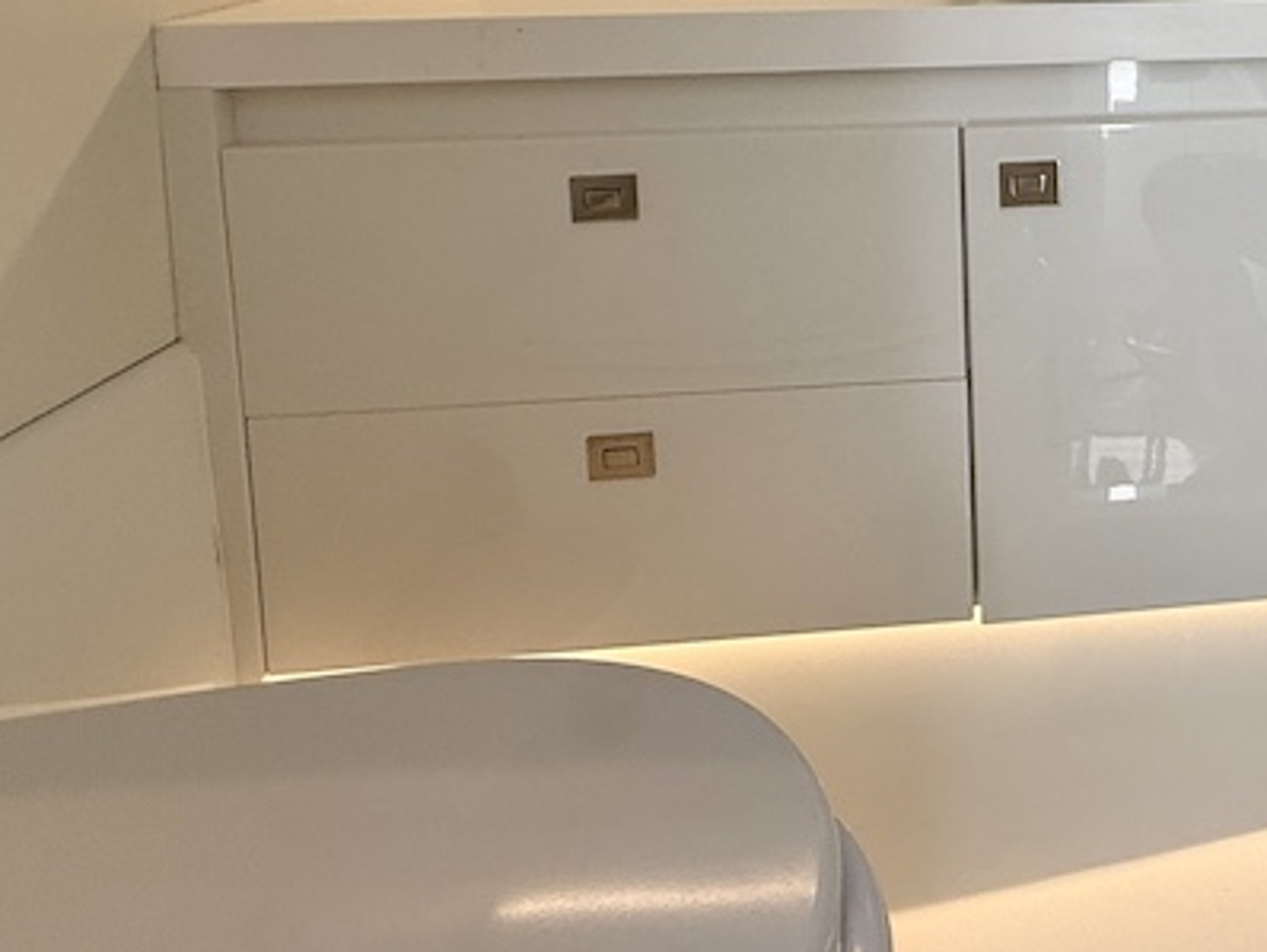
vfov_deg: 34.7
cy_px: -73
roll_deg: +0.0
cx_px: 1359
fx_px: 1318
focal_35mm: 36
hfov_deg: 41.9
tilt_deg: -6.7
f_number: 2.2
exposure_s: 1/129
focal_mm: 2.22
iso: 64
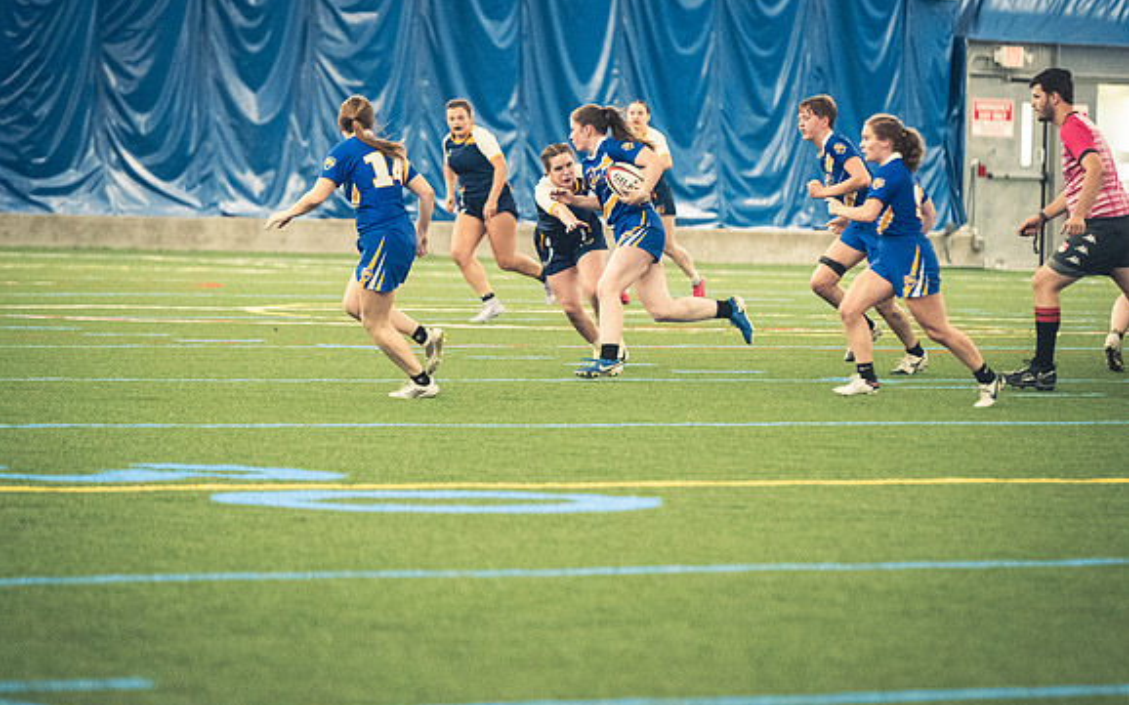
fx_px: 8244
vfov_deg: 4.9
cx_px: 564
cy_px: 346
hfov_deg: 7.8
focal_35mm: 268
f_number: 2.8
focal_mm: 175
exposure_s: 1/500
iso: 12800
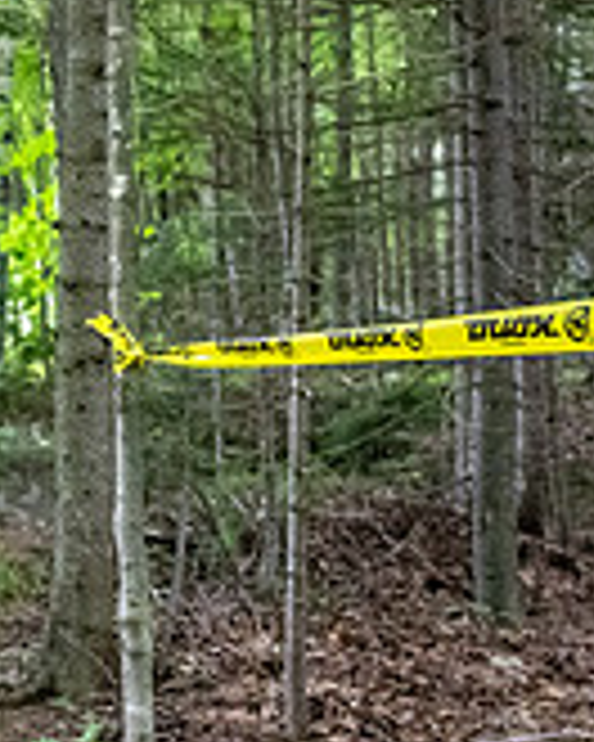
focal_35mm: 97
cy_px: 318
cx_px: -693
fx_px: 2132
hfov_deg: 13.1
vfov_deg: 19.7
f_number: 2.8
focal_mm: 24
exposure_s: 1/2000
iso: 10000
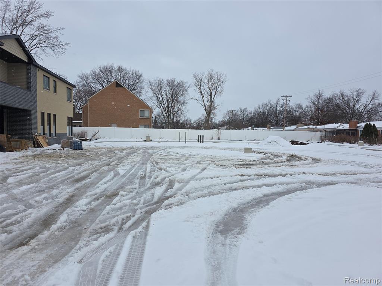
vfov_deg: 58.9
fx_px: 254
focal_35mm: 23
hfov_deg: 73.9
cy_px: 143
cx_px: 191
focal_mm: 6.3
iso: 12
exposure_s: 1/254
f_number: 1.7
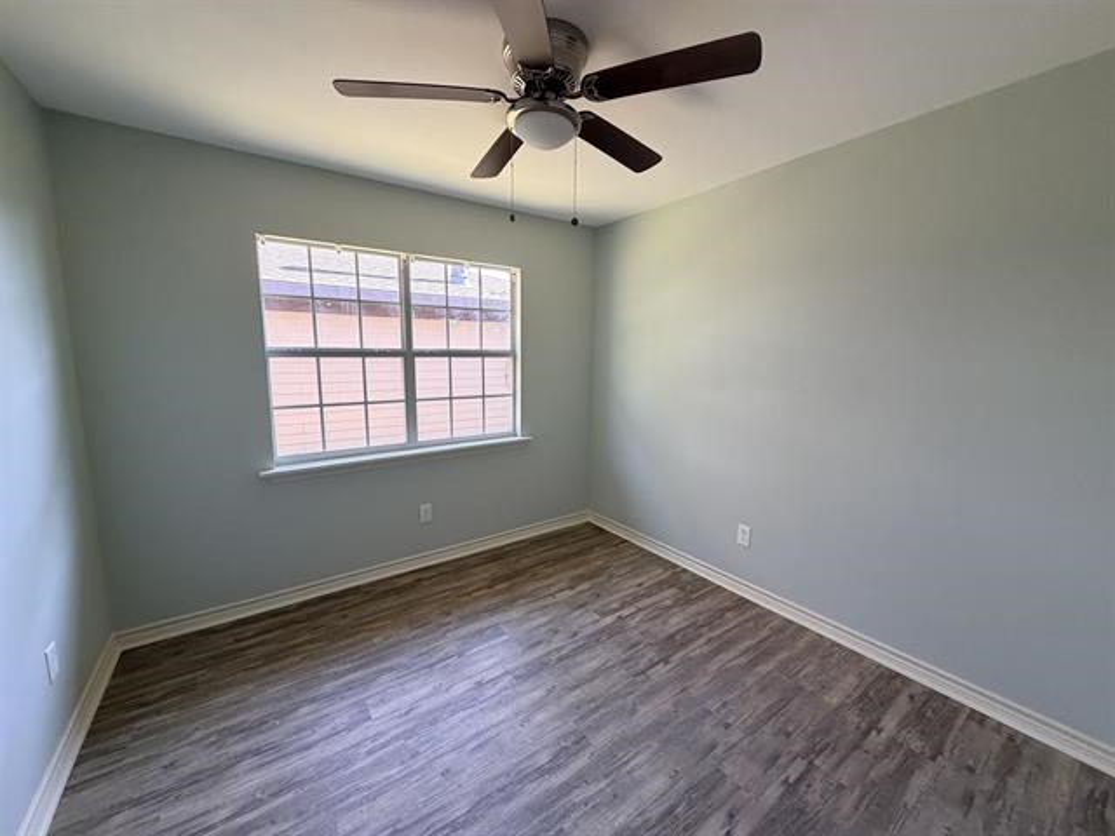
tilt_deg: -8.0
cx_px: 558
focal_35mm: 14
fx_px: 451
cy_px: 418
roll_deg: -0.8
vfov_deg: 85.7
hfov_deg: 102.1
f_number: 2.2
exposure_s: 1/120
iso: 320
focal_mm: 2.22
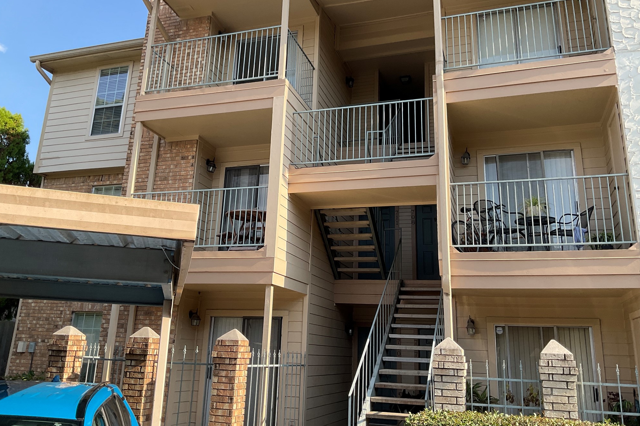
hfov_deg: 60.3
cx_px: 315
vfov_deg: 42.2
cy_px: 185
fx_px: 551
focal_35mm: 31
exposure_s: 1/580
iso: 16
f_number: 1.8
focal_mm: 3
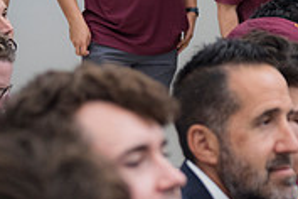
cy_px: -85
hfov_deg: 8.8
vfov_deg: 5.9
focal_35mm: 229
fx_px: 1895
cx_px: 414
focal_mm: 70
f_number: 4.5
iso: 500
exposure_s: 1/500
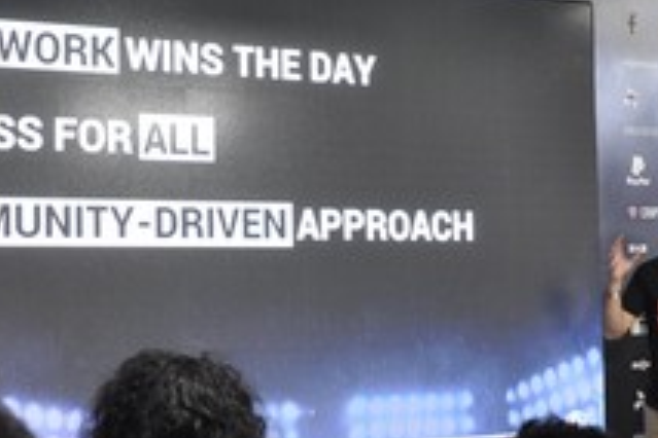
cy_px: 170
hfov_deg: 27.9
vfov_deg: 18.9
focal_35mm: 72
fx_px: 1316
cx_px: 213
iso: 400
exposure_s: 1/25
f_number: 5
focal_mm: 20
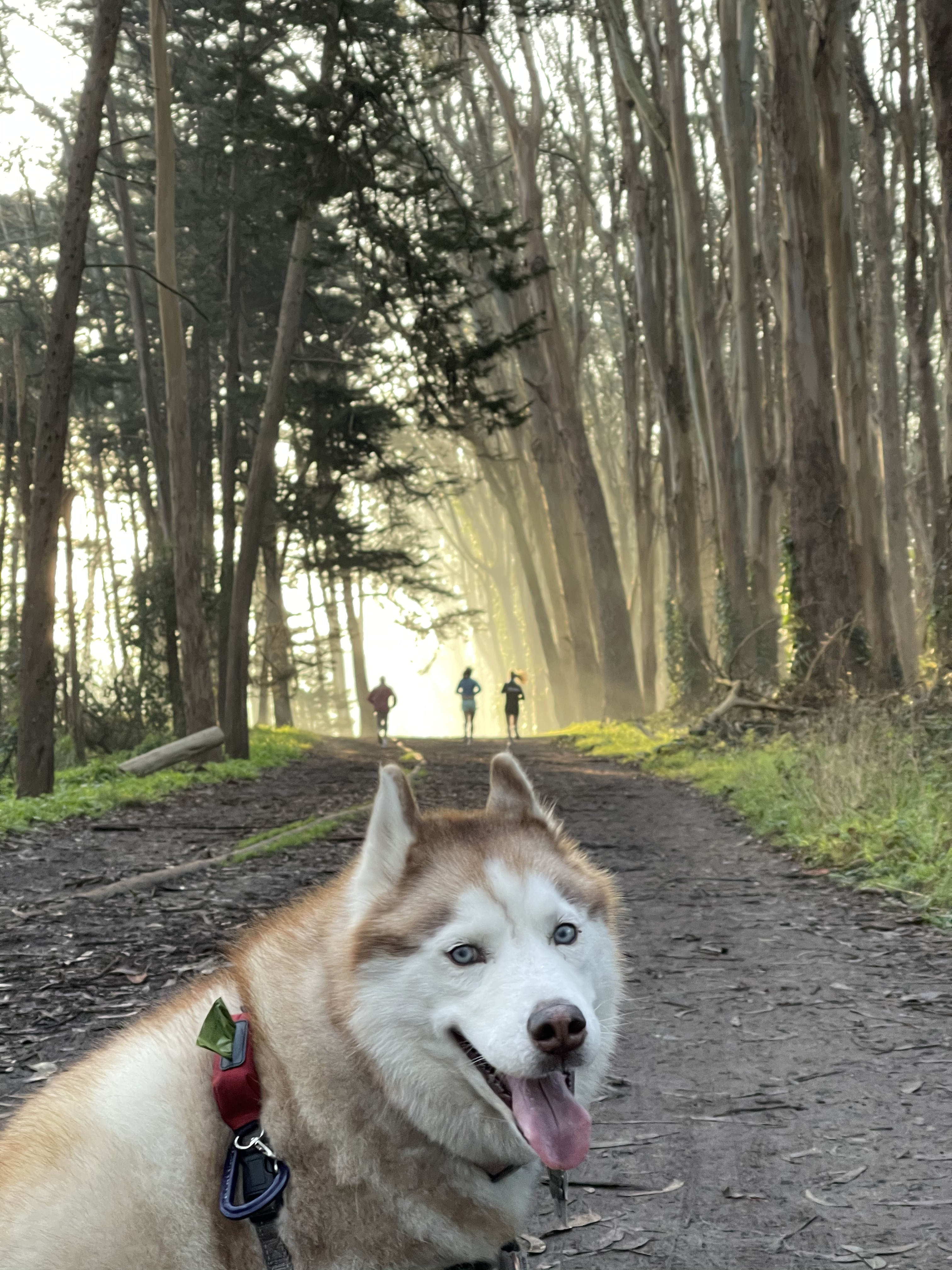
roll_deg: -2.1
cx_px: 476
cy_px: 635
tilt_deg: +1.7
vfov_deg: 30.3
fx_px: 2347
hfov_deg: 22.9
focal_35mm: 64
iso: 125
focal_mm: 7.5
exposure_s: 1/121
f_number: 2.2
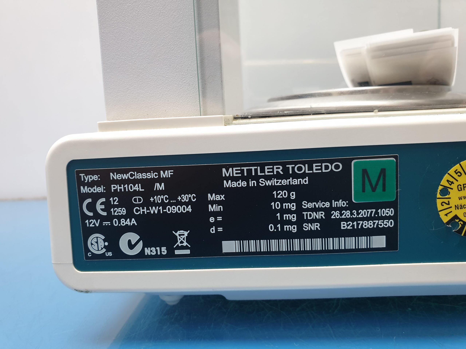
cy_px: 174
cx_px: 233
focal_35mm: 26
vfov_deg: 53.1
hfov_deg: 67.3
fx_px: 350
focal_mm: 4.3
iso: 160
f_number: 2.4
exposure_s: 1/50
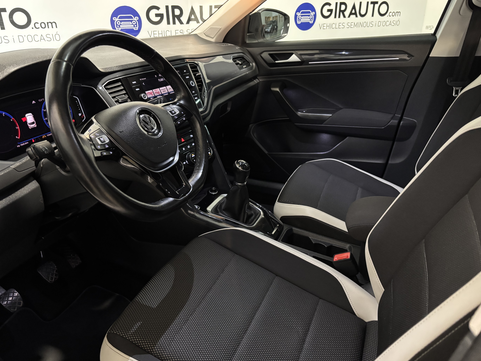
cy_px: 179
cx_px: 233
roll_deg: +0.6
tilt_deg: -24.1
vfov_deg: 51.4
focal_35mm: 27
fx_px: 375
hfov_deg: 65.3
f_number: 1.6
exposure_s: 1/25
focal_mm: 5.96
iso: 640
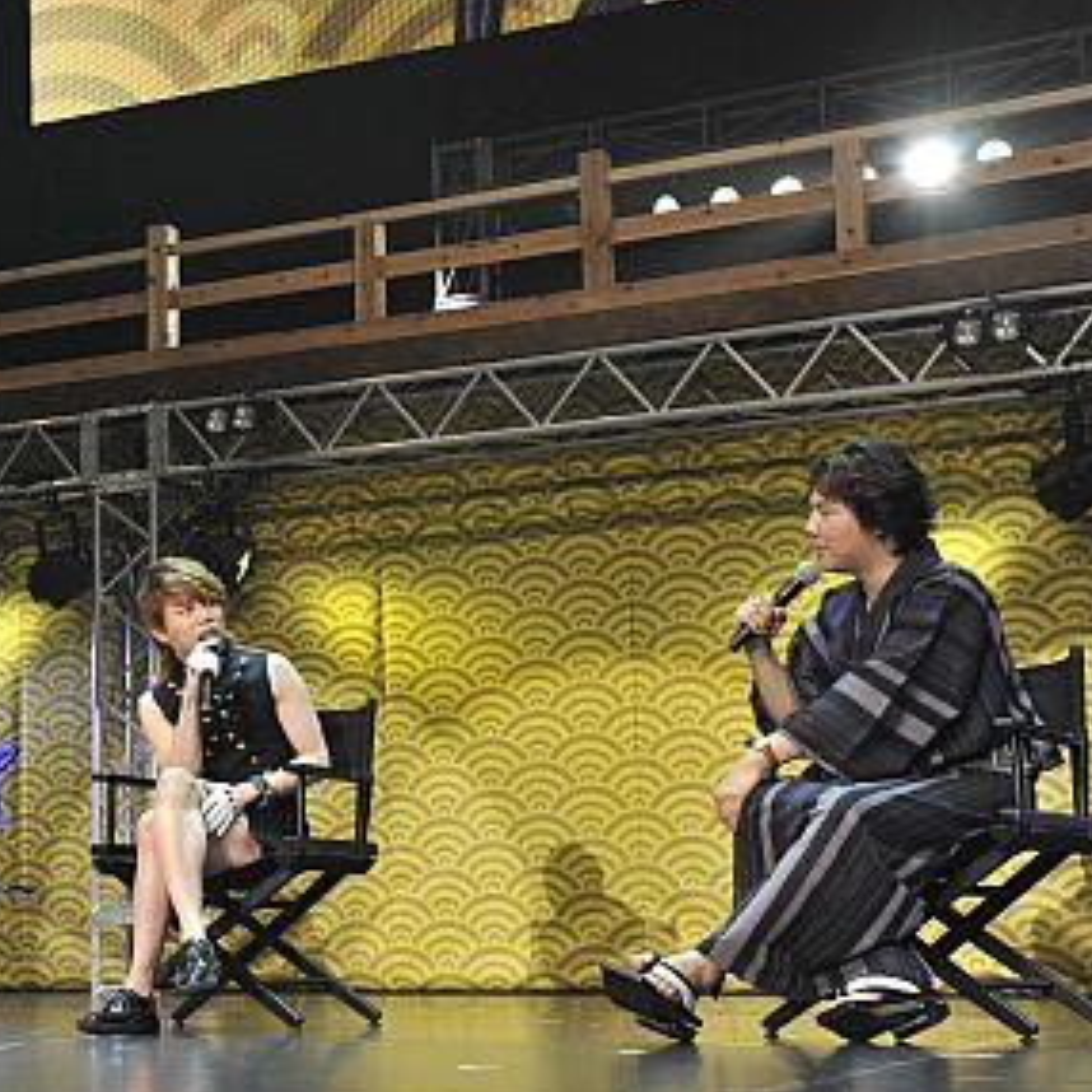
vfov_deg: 25.7
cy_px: 605
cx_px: 244
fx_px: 2391
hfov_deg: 25.4
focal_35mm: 67
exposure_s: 1/350
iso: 1600
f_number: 4.8
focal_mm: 44
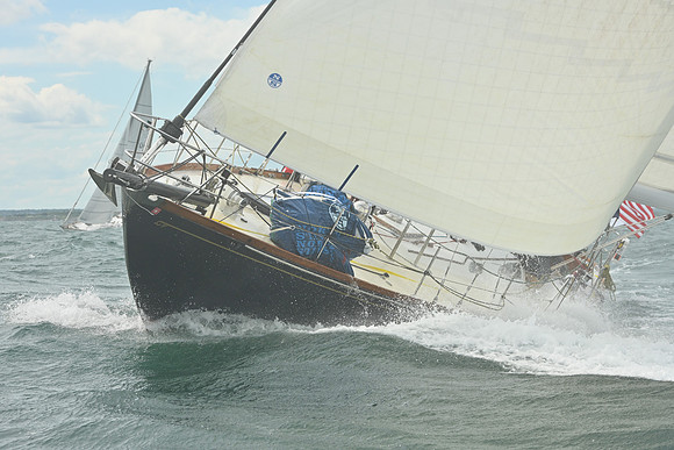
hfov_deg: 20.8
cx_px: 337
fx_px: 1835
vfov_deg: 14.0
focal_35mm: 98
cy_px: 225
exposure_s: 1/1250
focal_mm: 98
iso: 320
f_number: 10
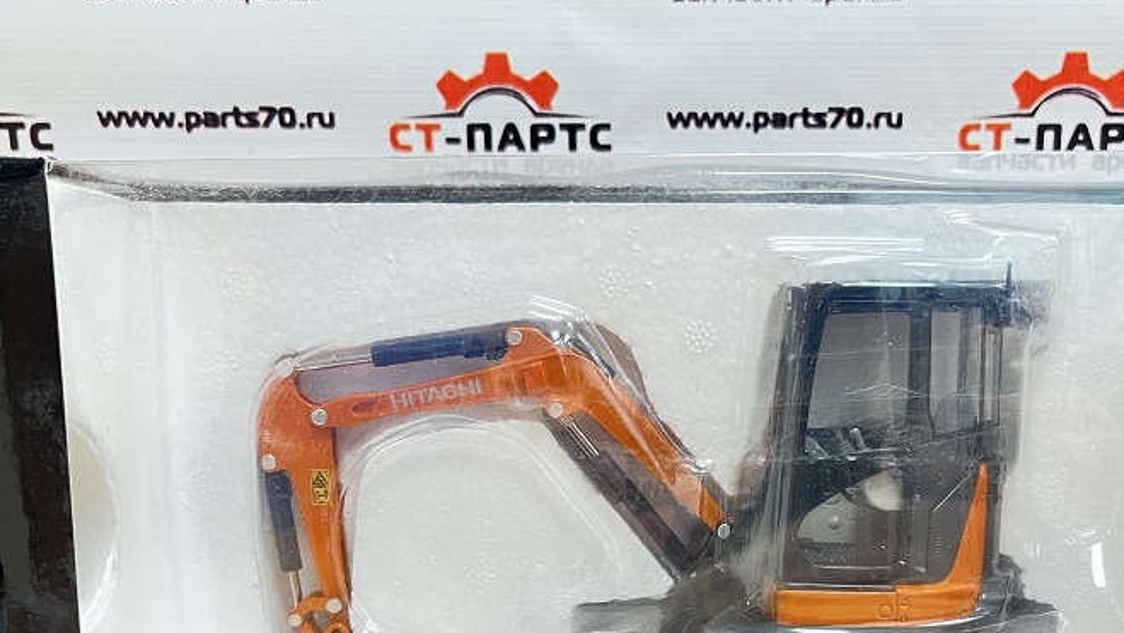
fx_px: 1312
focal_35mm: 44
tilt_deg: -10.1
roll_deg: +0.8
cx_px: 669
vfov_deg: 26.2
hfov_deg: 46.2
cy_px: 580
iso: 250
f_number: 1.6
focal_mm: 5.1
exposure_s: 1/50
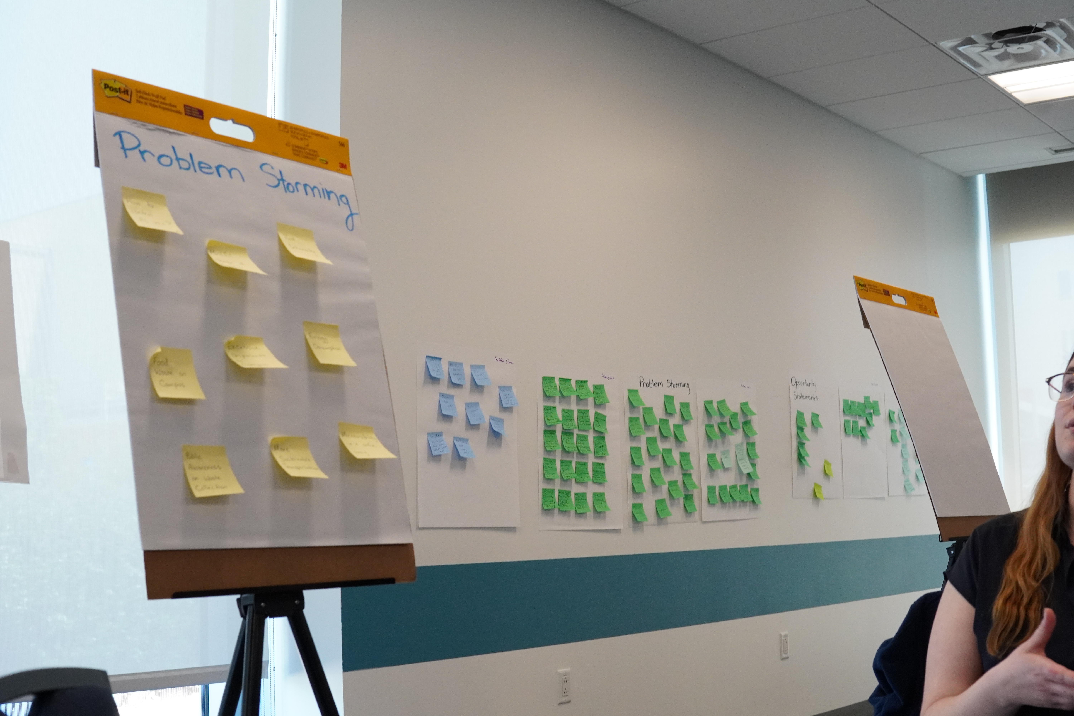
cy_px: 358
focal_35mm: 45
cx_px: 537
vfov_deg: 29.9
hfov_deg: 43.6
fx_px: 1342
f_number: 5.6
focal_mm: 30
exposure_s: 1/160
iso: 2000
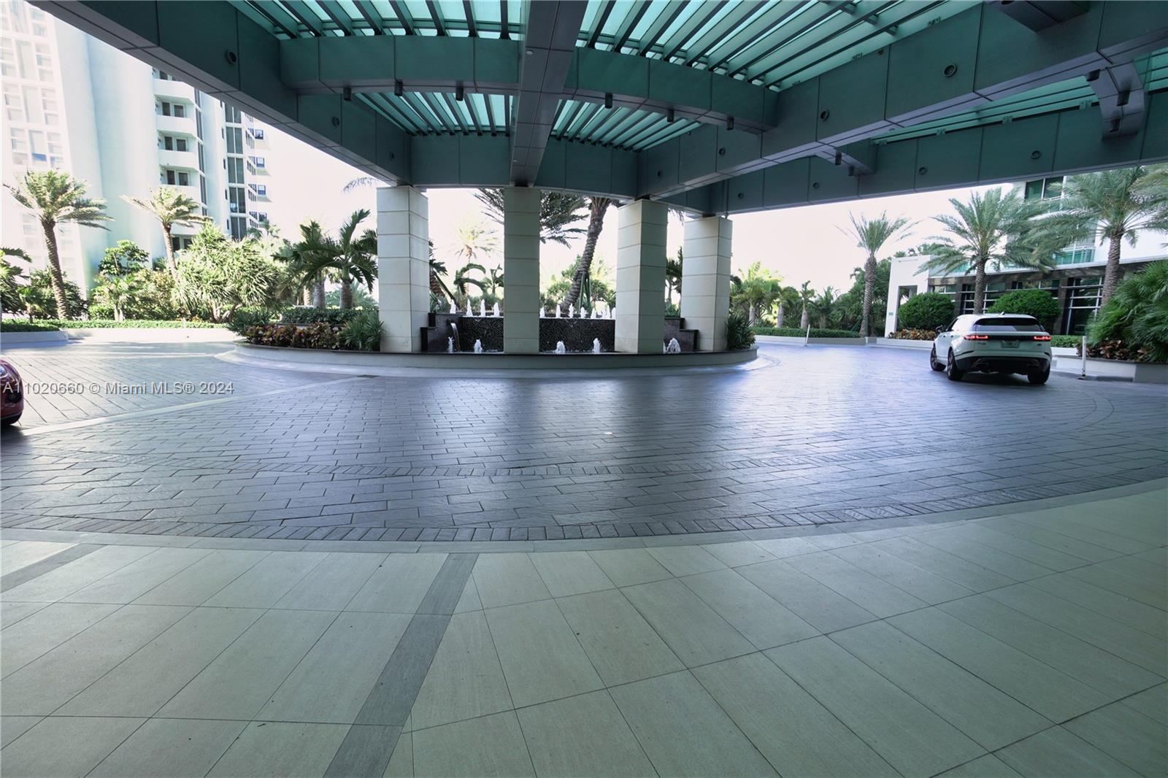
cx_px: 584
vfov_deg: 77.3
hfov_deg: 100.4
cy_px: 389
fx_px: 487
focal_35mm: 15
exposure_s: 1/60
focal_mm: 10
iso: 100
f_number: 6.3
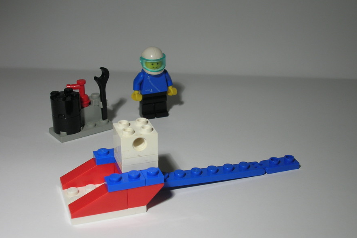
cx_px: 179
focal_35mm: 57
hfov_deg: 35.0
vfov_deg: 23.8
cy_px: 125
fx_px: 565
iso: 50
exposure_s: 1/37.2
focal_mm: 9
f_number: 3.4
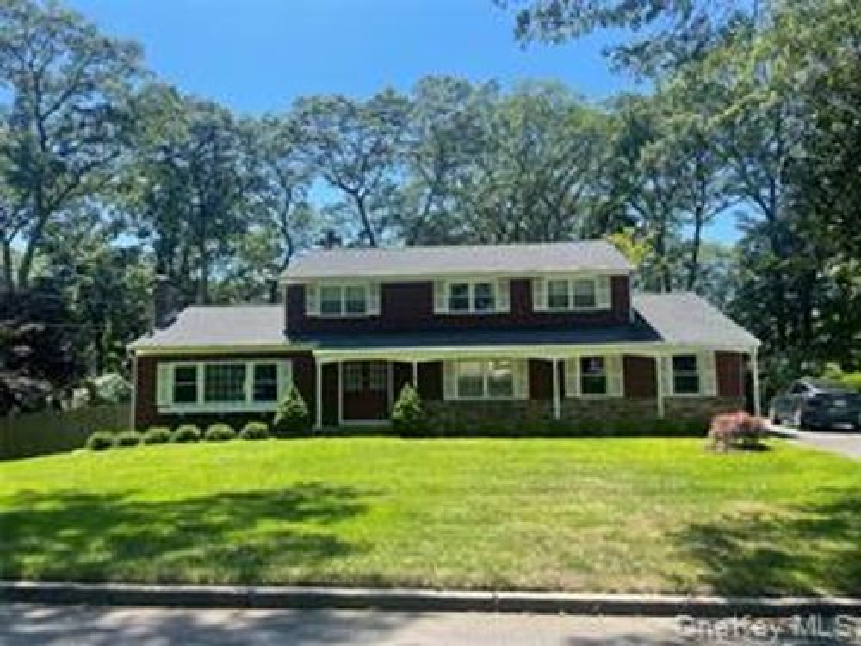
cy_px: 323
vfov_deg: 54.9
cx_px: 430
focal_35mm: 25
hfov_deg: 69.4
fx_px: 622
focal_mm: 5.1
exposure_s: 1/1294
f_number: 1.6
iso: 32
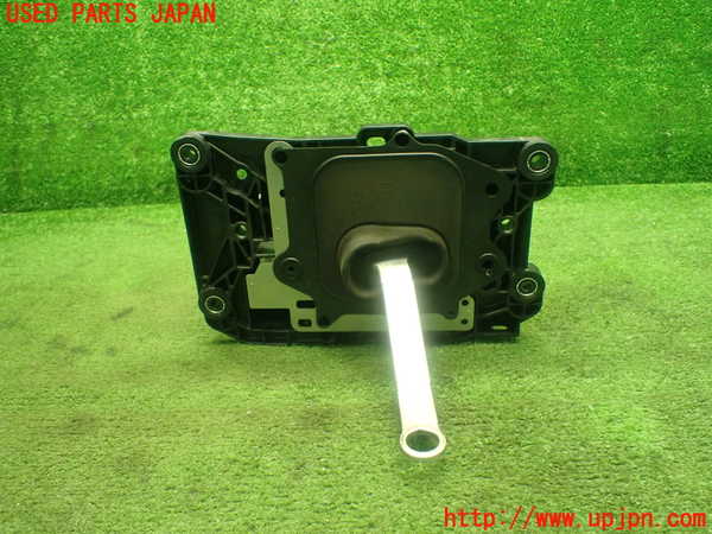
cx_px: 356
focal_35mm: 30
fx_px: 617
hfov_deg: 60.0
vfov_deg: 46.8
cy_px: 267
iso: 800
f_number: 2.3
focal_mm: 5.4
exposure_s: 1/80
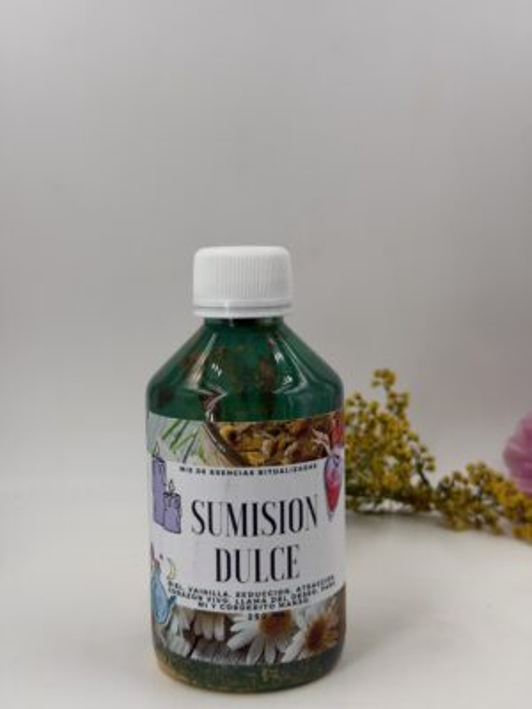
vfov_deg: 39.7
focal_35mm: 48
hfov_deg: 30.3
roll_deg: -0.8
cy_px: 354
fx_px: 984
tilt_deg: -6.3
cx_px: 266
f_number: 1.78
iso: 64
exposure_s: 1/2033
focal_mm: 6.76
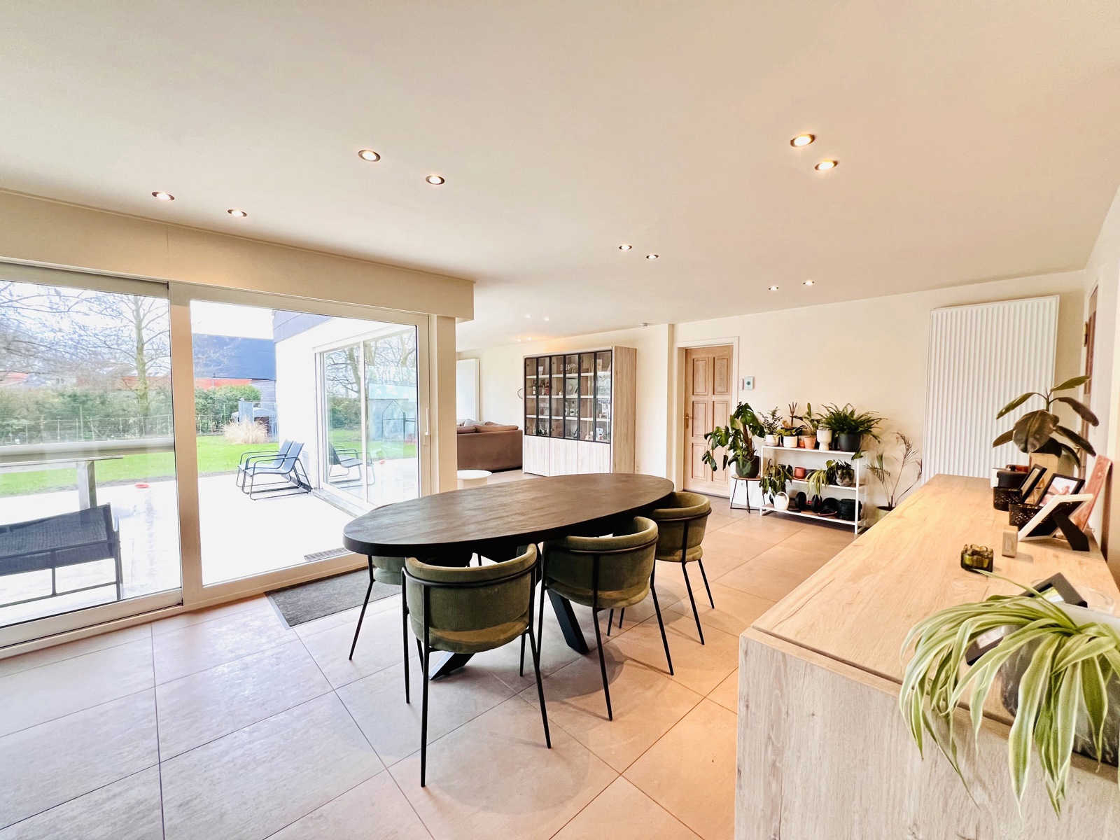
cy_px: 420
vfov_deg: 89.9
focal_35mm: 13
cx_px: 560
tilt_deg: -3.1
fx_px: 421
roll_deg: +0.7
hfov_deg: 106.2
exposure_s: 1/60
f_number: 1.8
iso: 250
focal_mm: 1.57
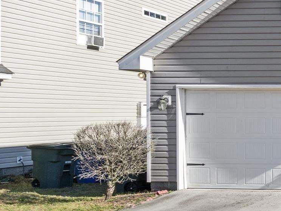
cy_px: 120
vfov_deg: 27.2
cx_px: 468
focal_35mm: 54
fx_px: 435
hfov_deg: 23.8
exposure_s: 1/400
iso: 200
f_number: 6.3
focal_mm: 11
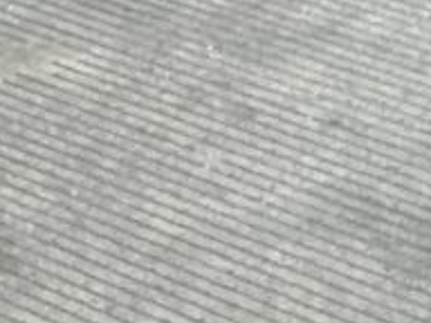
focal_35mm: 155
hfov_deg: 12.7
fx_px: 1930
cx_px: 224
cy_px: 745
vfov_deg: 8.8
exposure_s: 1/231
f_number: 1.8
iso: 16
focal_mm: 3
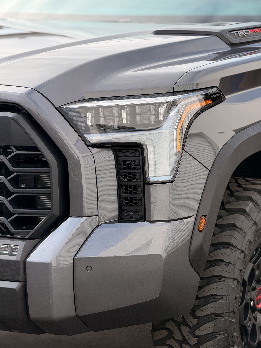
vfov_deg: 16.4
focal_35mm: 120
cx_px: 130
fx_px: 1206
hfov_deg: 12.3
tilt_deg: -9.6
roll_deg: +0.8
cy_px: 174
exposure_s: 1/840
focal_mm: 15.66
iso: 64
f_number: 2.8
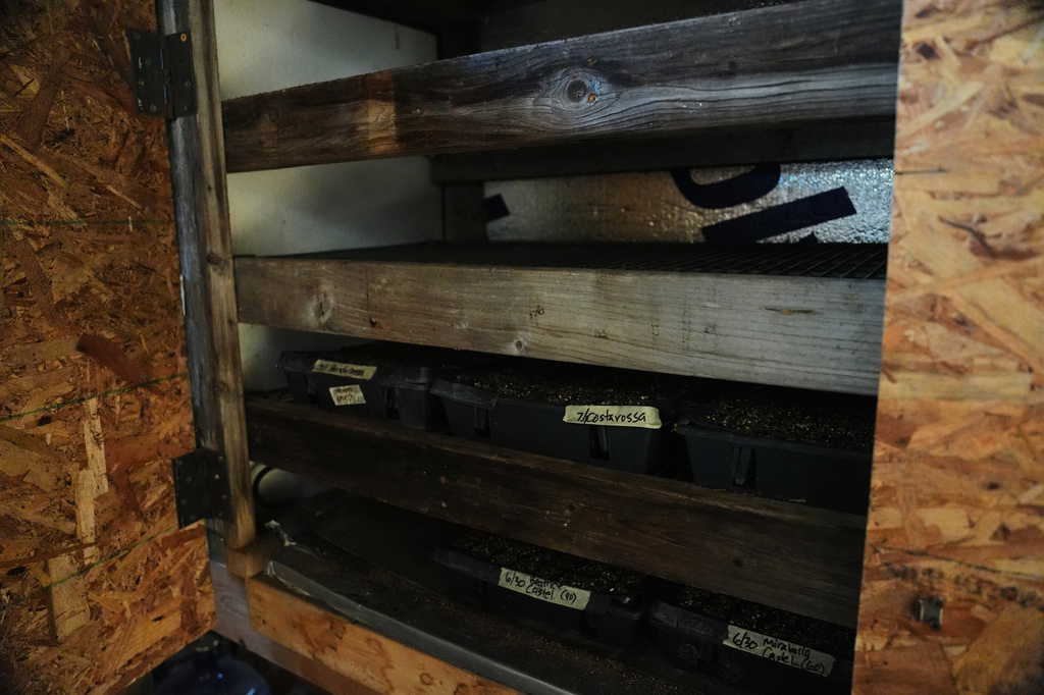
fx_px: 696
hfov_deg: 73.8
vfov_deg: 53.1
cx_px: 522
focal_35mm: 24
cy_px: 348
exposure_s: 1/30
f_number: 2.8
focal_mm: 24
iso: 5000
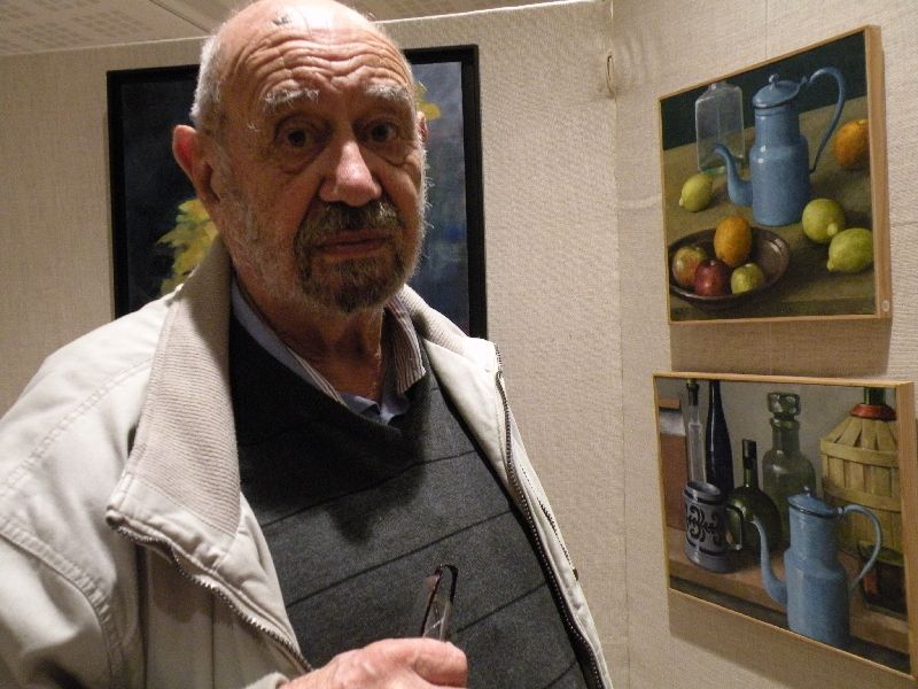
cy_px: 344
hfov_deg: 55.4
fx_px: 875
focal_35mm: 33
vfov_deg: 42.9
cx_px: 459
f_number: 3.2
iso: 400
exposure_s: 1/60
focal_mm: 5.8
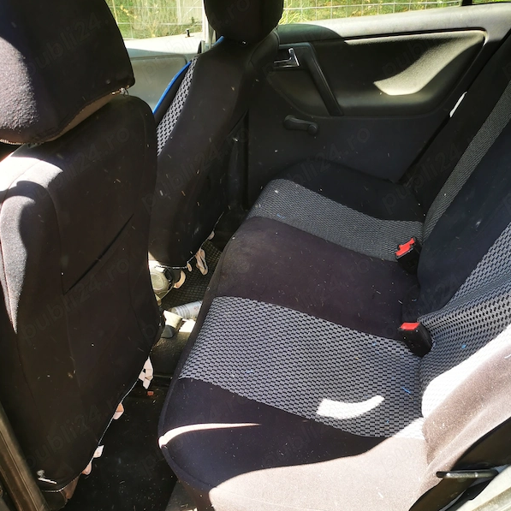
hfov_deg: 51.1
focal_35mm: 32
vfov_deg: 50.5
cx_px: 255
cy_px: 327
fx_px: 534
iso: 50
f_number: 1.8
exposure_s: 1/117
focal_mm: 5.58
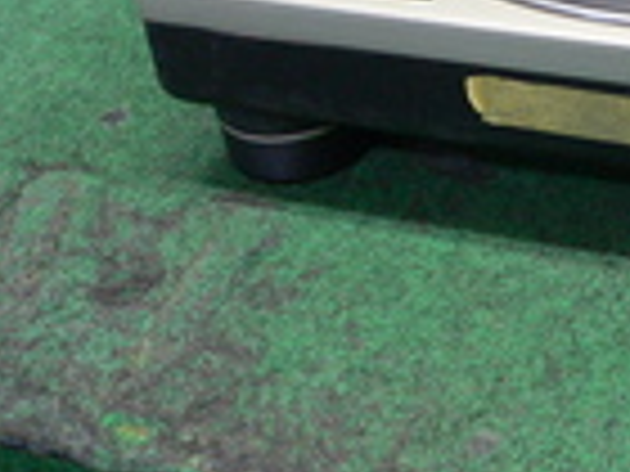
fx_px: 1784
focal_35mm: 98
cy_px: -92
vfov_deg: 14.6
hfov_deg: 18.6
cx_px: 814
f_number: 2.8
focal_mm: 6
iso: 200
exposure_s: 1/15
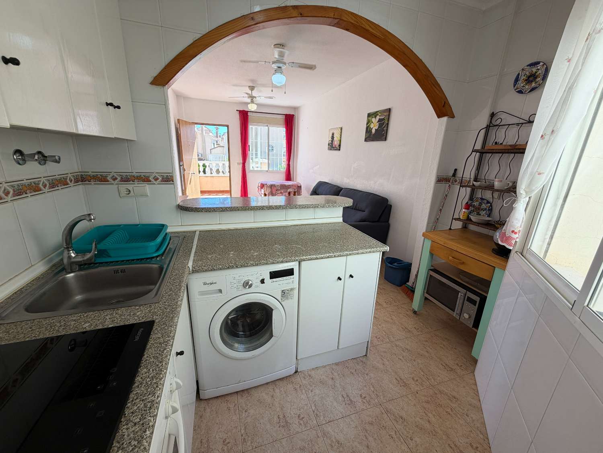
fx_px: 244
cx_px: 302
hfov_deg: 102.1
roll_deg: -1.8
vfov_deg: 85.7
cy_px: 226
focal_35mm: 14
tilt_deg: -15.7
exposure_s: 1/100
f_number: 2.2
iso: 25
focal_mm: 2.22
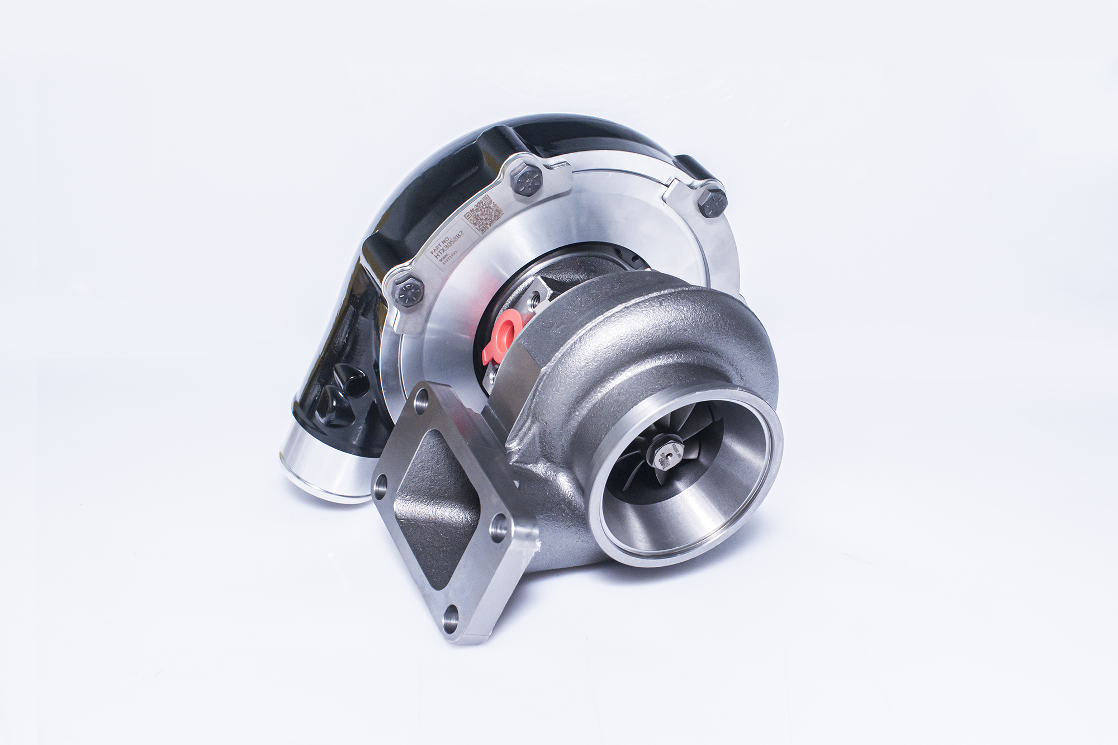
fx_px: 1351
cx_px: 559
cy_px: 372
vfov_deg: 30.8
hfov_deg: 45.0
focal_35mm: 44
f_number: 11
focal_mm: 29
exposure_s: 1/60
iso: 200
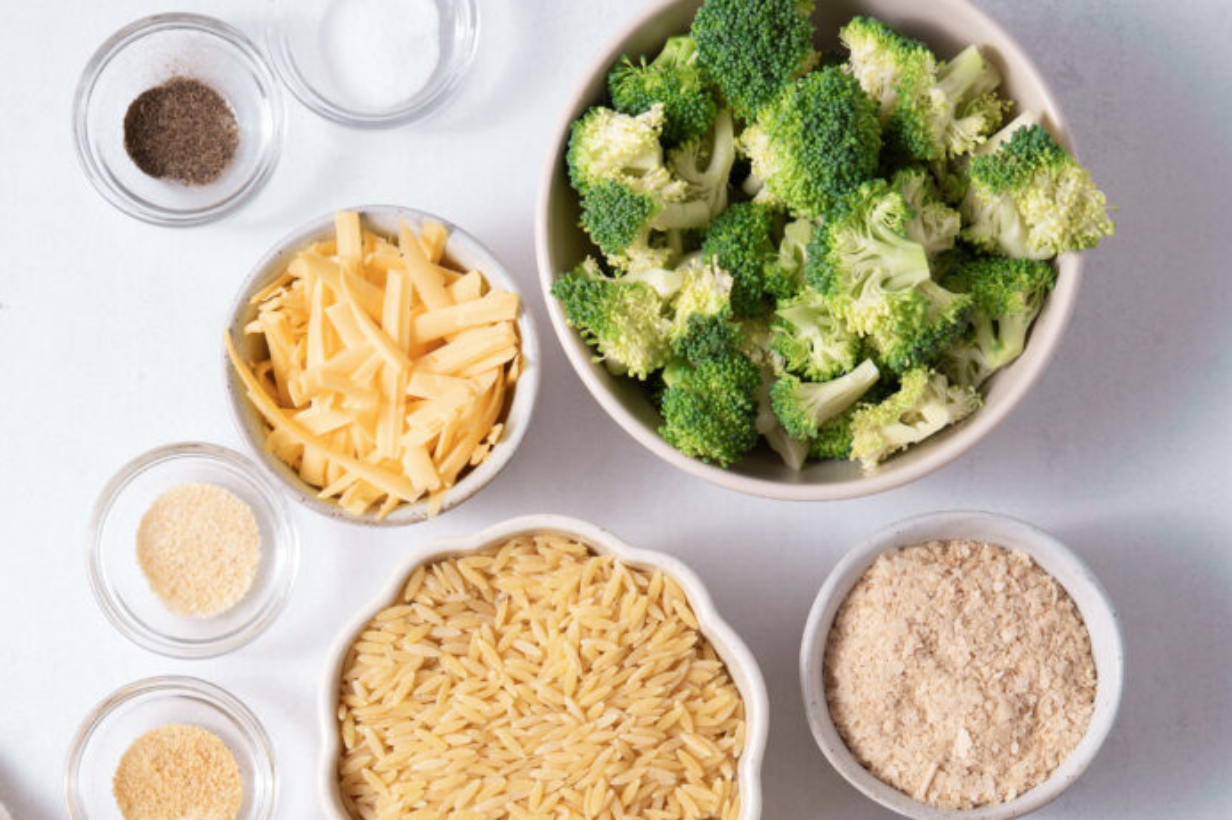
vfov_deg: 14.8
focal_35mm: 91
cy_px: 769
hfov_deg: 22.4
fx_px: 3113
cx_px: 620
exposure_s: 1/10
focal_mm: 60
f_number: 8
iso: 100
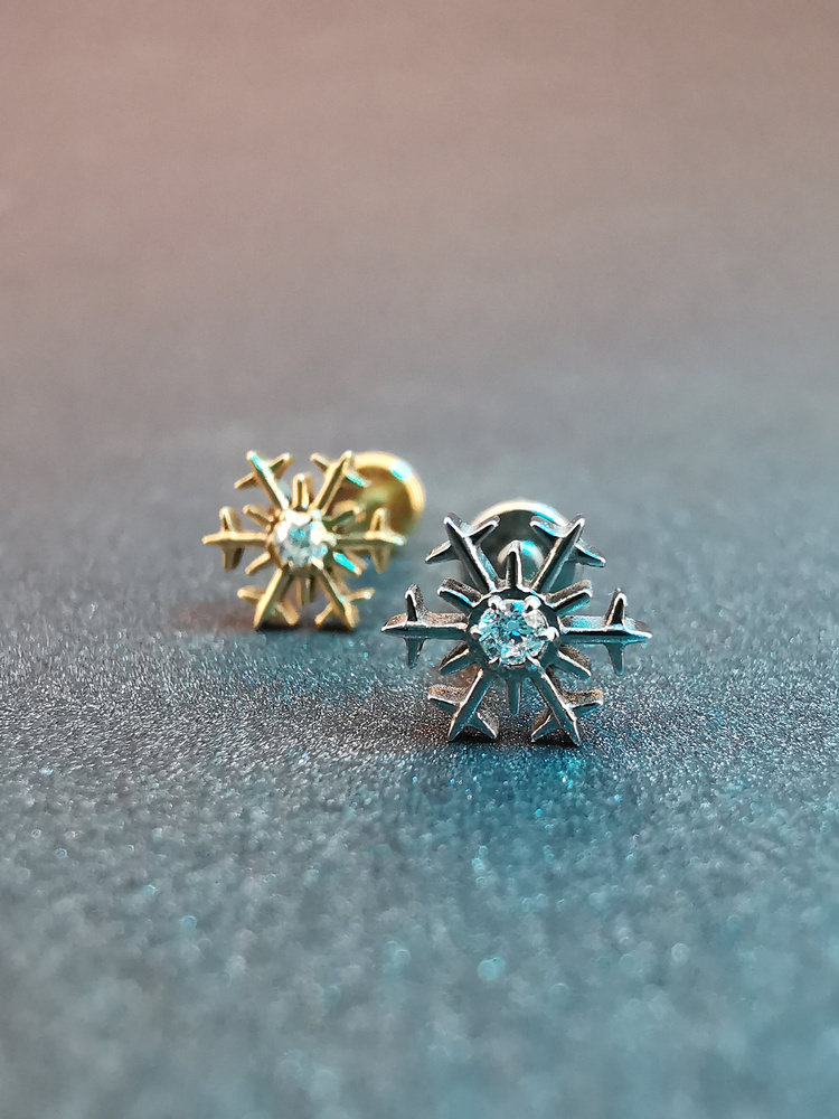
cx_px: 420
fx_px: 1131
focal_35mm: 35
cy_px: 560
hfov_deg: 40.7
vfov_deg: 52.6
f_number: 2.2
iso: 200
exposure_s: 1/60
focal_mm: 2.35
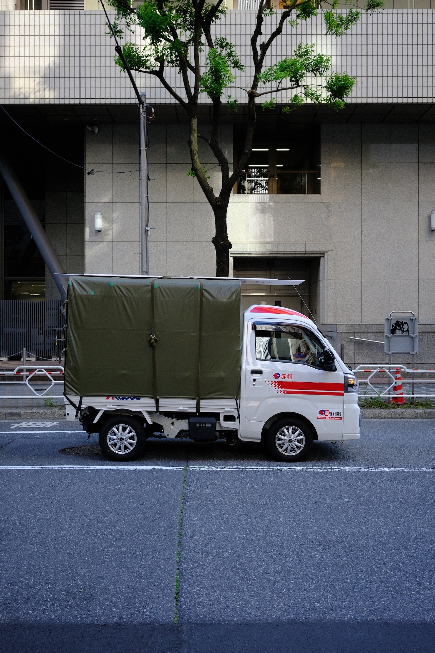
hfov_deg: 37.9
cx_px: 218
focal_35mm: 35
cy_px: 326
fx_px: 634
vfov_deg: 54.4
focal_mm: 23
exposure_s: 1/250
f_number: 3.6
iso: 400
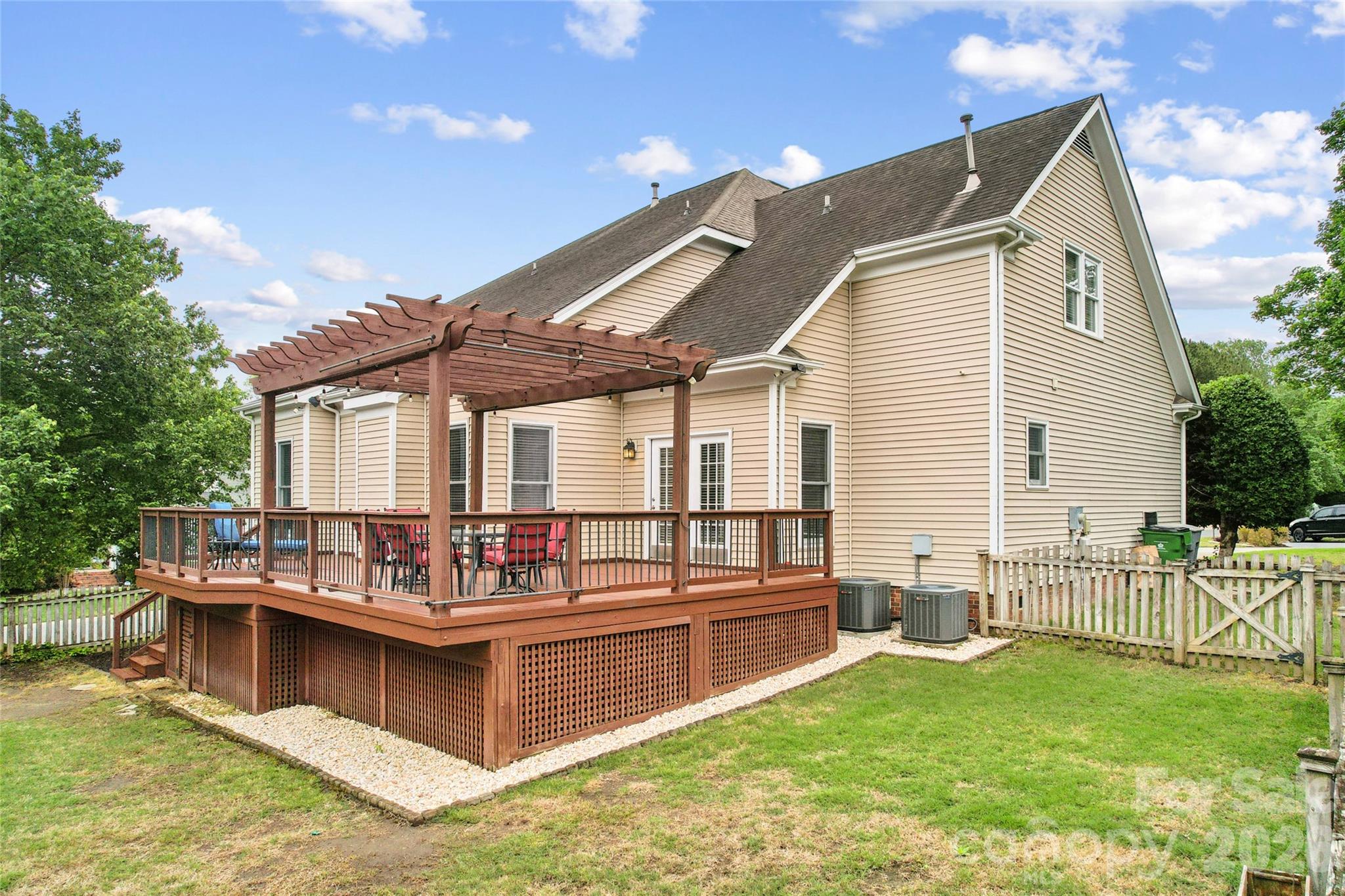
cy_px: 448
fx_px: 822
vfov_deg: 57.2
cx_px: 672
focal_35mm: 22
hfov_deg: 78.6
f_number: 2.8
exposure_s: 1/200
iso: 100
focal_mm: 8.4
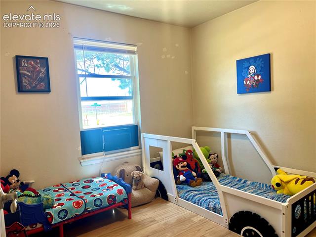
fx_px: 237
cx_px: 158
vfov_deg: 53.0
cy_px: 118
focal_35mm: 26
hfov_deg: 67.3
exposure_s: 1/120
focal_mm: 5.1
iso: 80
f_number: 1.6
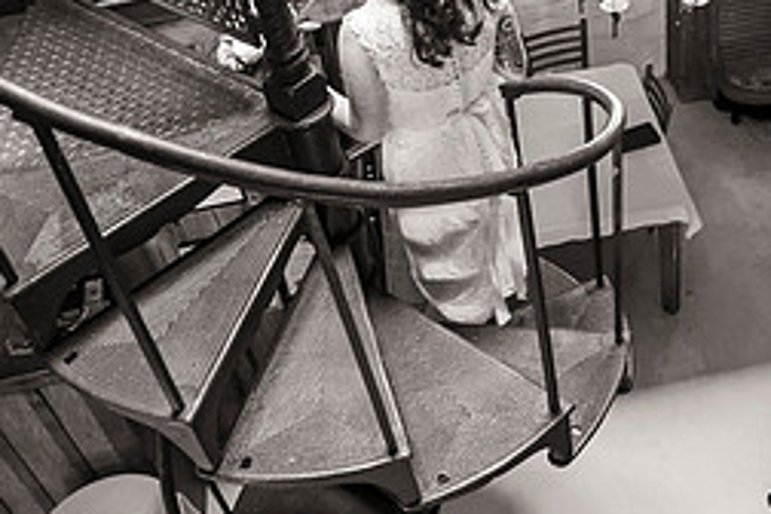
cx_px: 542
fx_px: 985
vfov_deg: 29.0
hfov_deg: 41.9
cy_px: 171
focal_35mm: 46
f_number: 2.8
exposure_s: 1/50
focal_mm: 20
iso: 1000
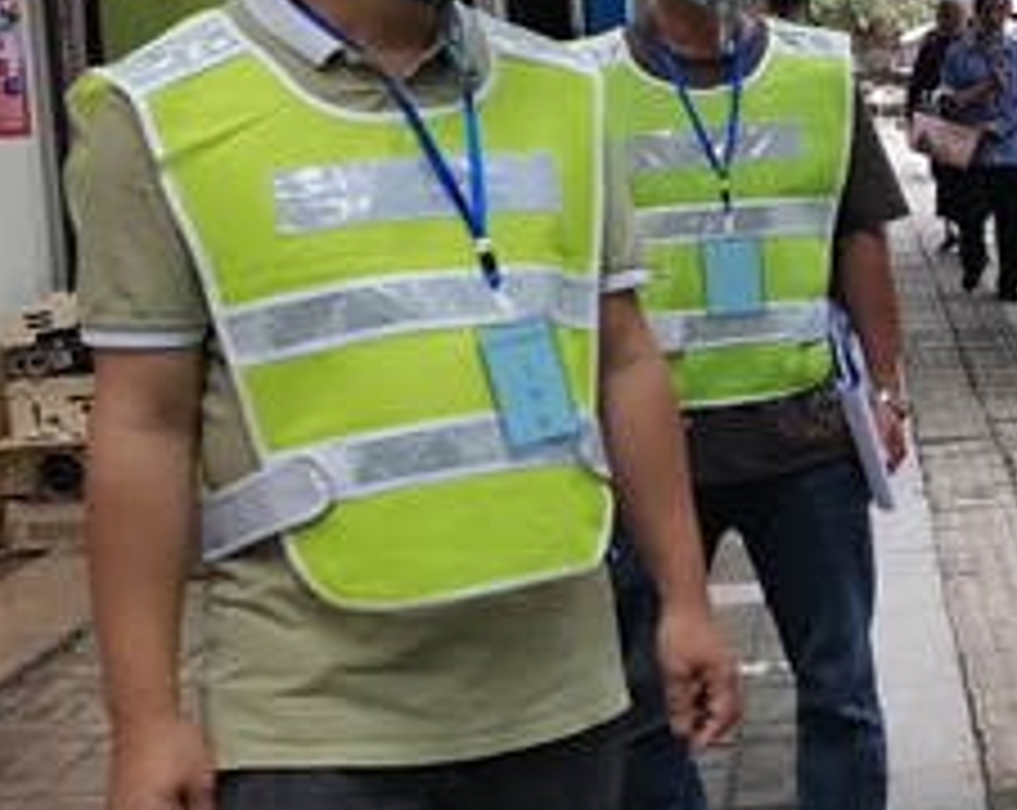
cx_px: 1210
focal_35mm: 72
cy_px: 292
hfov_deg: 24.1
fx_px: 2163
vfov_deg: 21.2
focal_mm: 4.75
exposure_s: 1/100
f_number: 1.8
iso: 125
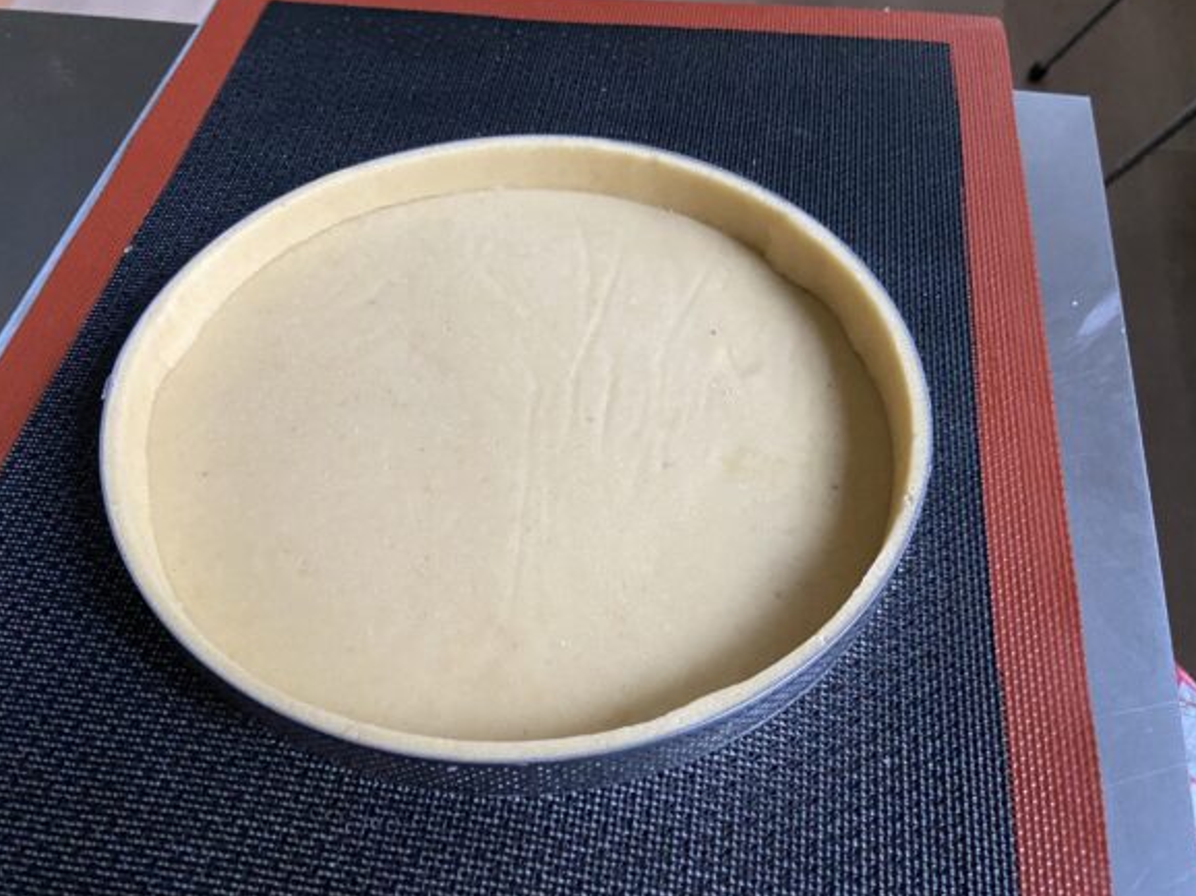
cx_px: 518
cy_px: 490
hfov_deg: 59.8
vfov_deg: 46.7
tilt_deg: -56.4
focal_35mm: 30
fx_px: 1036
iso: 500
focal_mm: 4.25
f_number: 1.8
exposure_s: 1/33
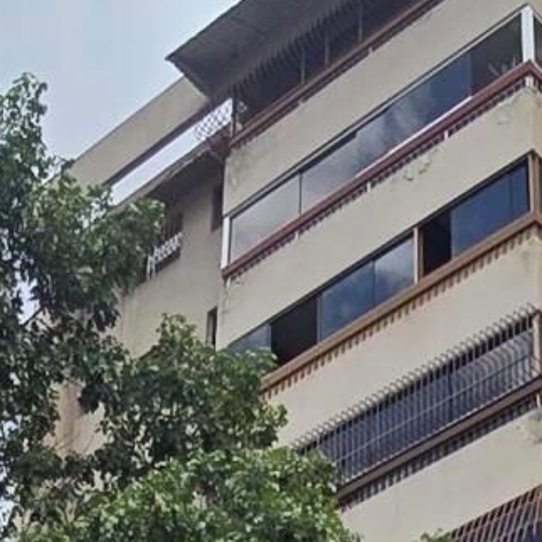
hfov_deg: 16.3
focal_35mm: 107
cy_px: 941
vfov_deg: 14.5
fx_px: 1895
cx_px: 210
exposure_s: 1/1983
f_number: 2.2
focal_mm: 2.2
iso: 50
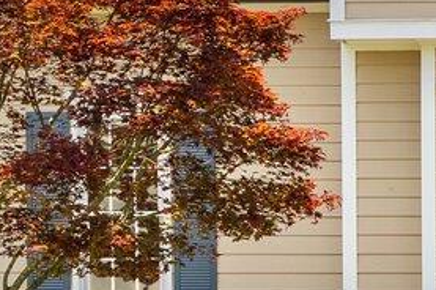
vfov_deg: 5.3
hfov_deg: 7.8
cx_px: 674
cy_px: 86
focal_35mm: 259
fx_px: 3133
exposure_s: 1/90
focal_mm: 35
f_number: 5.6
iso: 100
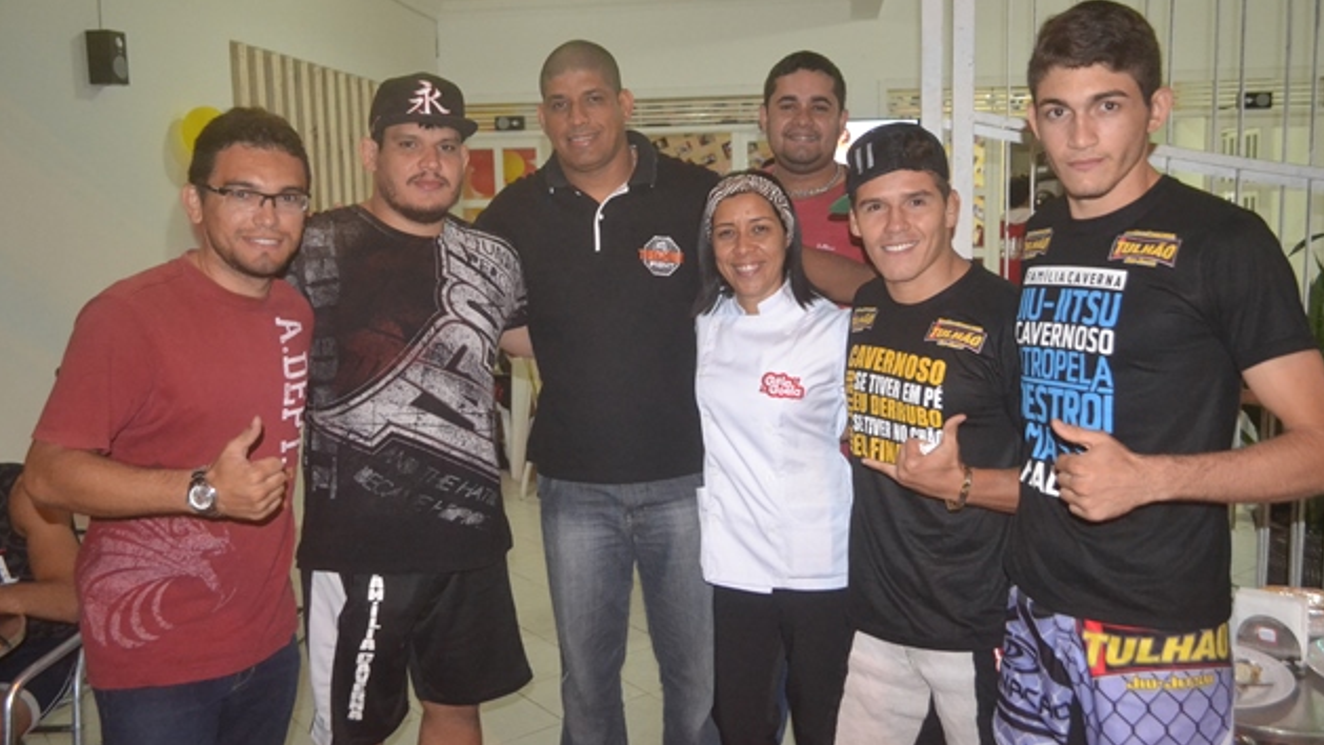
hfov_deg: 61.0
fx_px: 1124
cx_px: 671
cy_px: 359
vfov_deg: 36.7
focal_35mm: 32
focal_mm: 20
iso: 3200
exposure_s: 1/60
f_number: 3.8
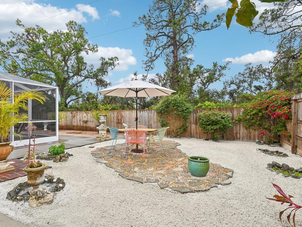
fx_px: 166
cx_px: 146
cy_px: 113
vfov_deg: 68.7
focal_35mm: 19
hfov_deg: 84.6
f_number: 8
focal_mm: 17
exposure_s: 1/500
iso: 400
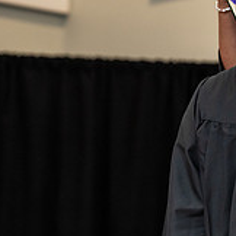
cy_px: 142
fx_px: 2059
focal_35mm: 267
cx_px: 227
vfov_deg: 6.6
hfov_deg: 6.5
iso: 1600
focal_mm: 88
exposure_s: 1/200
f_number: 3.5
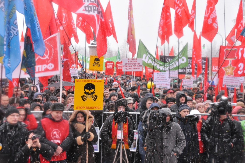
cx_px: 122
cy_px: 82
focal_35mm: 48
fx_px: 326
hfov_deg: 41.2
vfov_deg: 28.0
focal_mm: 32
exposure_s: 1/160
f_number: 6.3
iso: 800
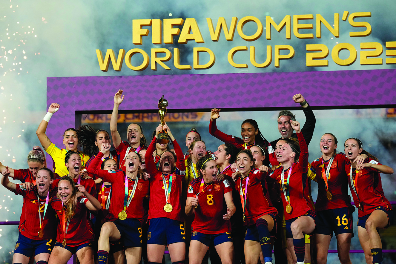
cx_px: 192
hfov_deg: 12.3
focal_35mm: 167
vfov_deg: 8.2
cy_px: 136
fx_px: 1837
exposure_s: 1/1250
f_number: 4.5
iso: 4000
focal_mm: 151
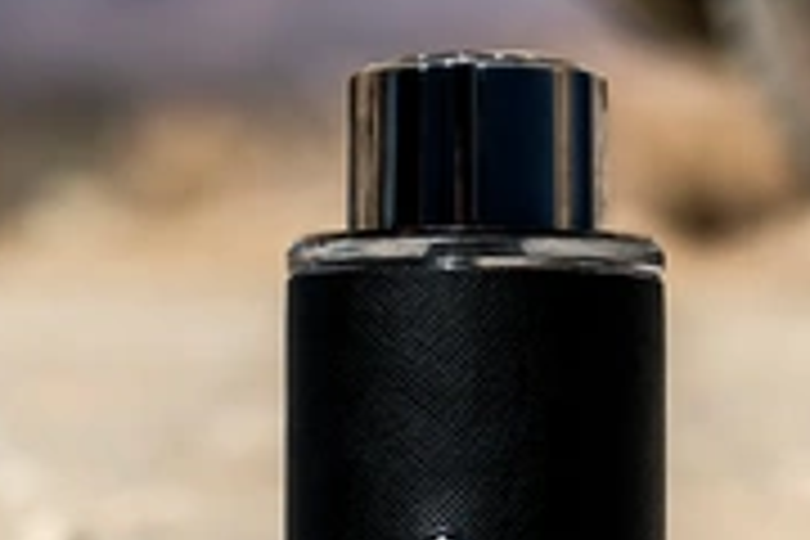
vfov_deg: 6.2
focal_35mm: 221
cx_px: 940
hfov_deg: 9.2
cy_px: 405
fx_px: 4972
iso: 200
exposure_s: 1/1600
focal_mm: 55
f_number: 4.5
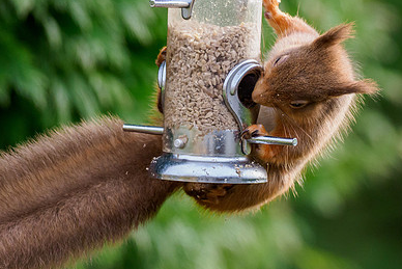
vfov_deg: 1.5
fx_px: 10433
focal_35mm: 934
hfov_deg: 2.2
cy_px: 171
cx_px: 159
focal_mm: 300
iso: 1600
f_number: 4.5
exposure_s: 1/640
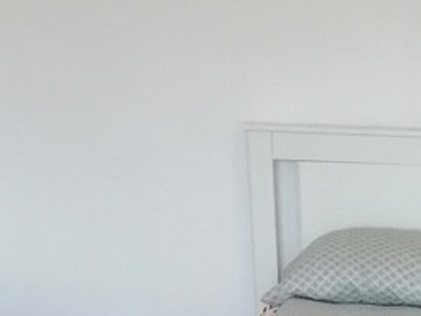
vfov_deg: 11.8
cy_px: 766
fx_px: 1241
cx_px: 465
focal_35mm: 102
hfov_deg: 18.5
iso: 100
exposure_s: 1/60
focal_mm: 3.64
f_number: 1.8
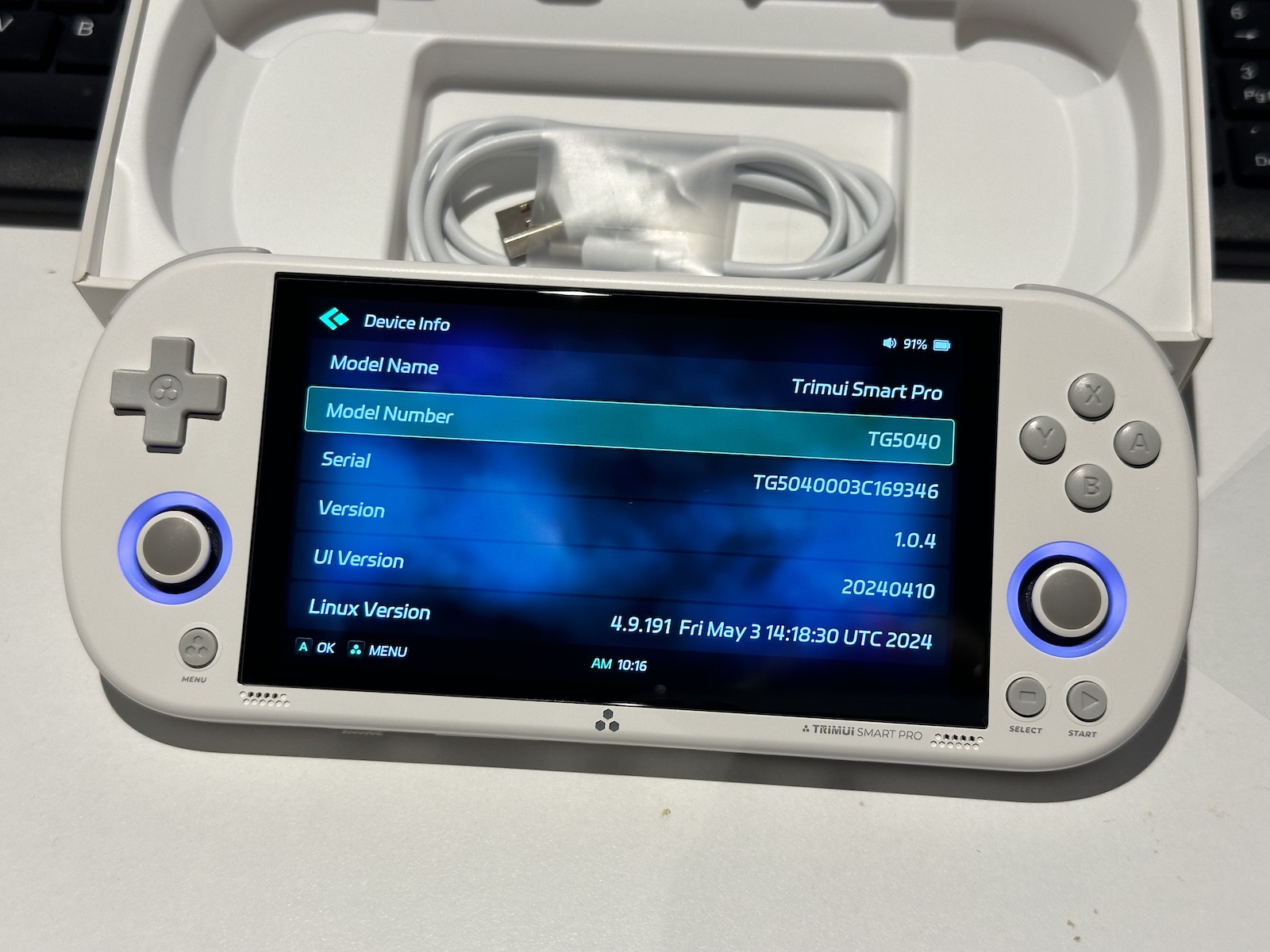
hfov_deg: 39.7
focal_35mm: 48
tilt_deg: -49.3
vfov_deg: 30.3
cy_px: 476
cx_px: 635
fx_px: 1761
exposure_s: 1/50
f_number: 1.78
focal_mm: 6.86
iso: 80
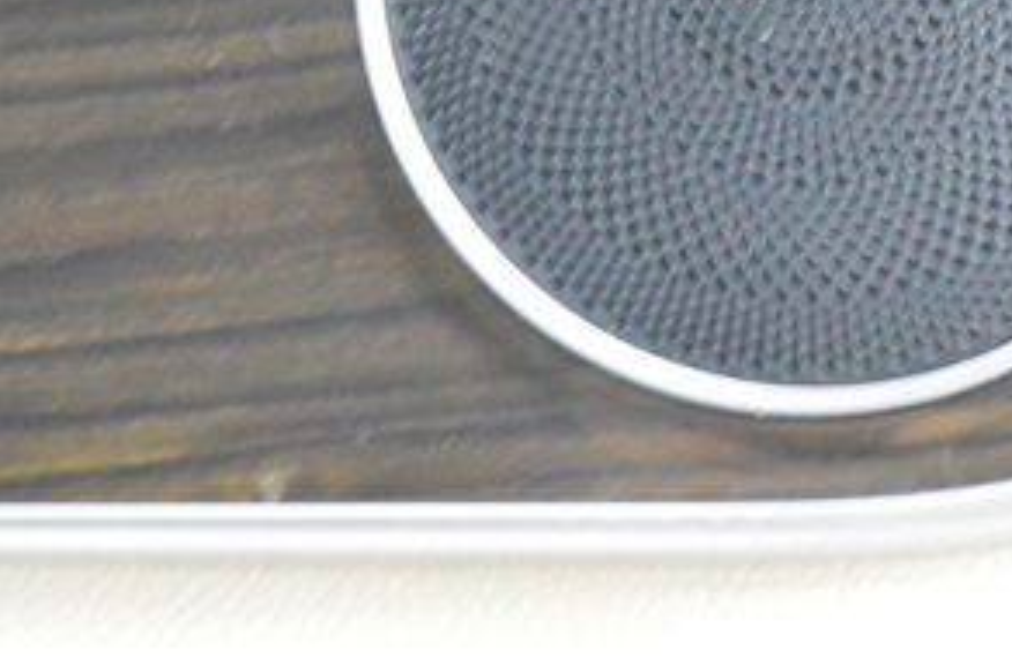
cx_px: 773
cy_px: 81
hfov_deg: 11.3
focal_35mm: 181
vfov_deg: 7.5
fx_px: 5085
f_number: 5.6
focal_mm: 55
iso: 6400
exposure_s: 1/25
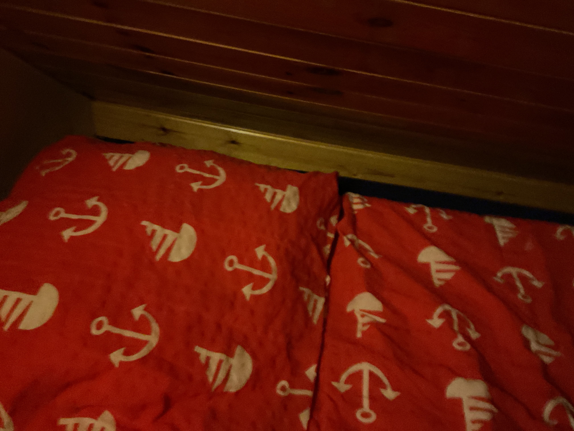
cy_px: 216
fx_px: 481
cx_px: 287
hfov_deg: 61.7
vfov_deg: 48.2
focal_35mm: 29
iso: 640
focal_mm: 3
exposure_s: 1/15
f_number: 1.8
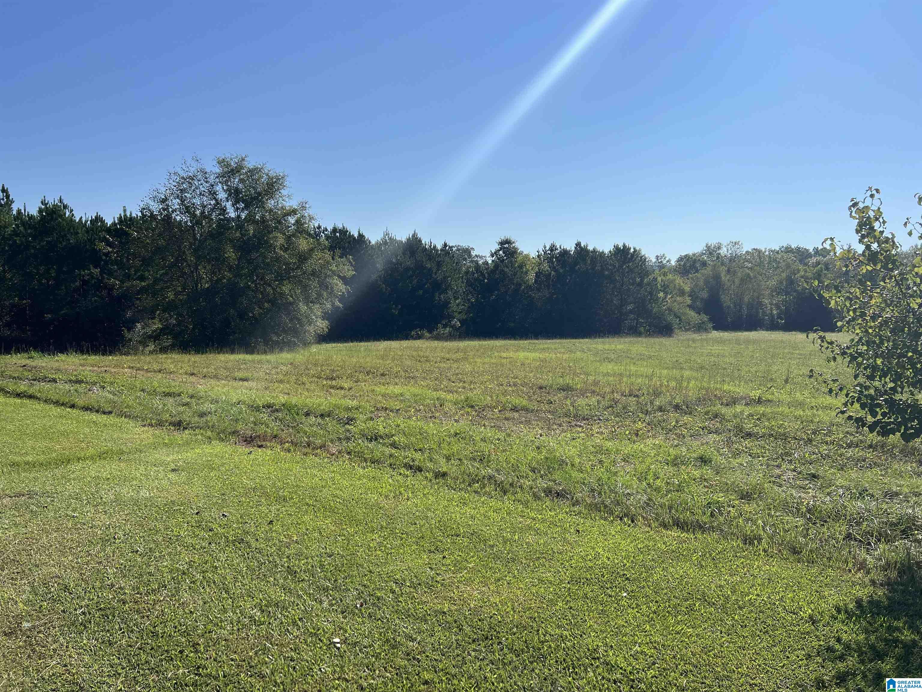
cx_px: 461
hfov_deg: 67.3
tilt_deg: -3.6
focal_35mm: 26
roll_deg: +0.3
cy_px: 346
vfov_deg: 53.1
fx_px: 693
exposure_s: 1/7463
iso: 50
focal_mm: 5.7
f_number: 1.5
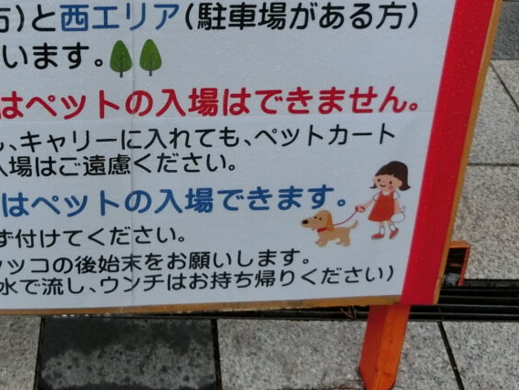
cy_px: 130
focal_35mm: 45
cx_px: 134
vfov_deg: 31.9
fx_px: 675
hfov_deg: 40.9
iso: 400
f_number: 3.5
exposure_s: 1/125
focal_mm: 4.5
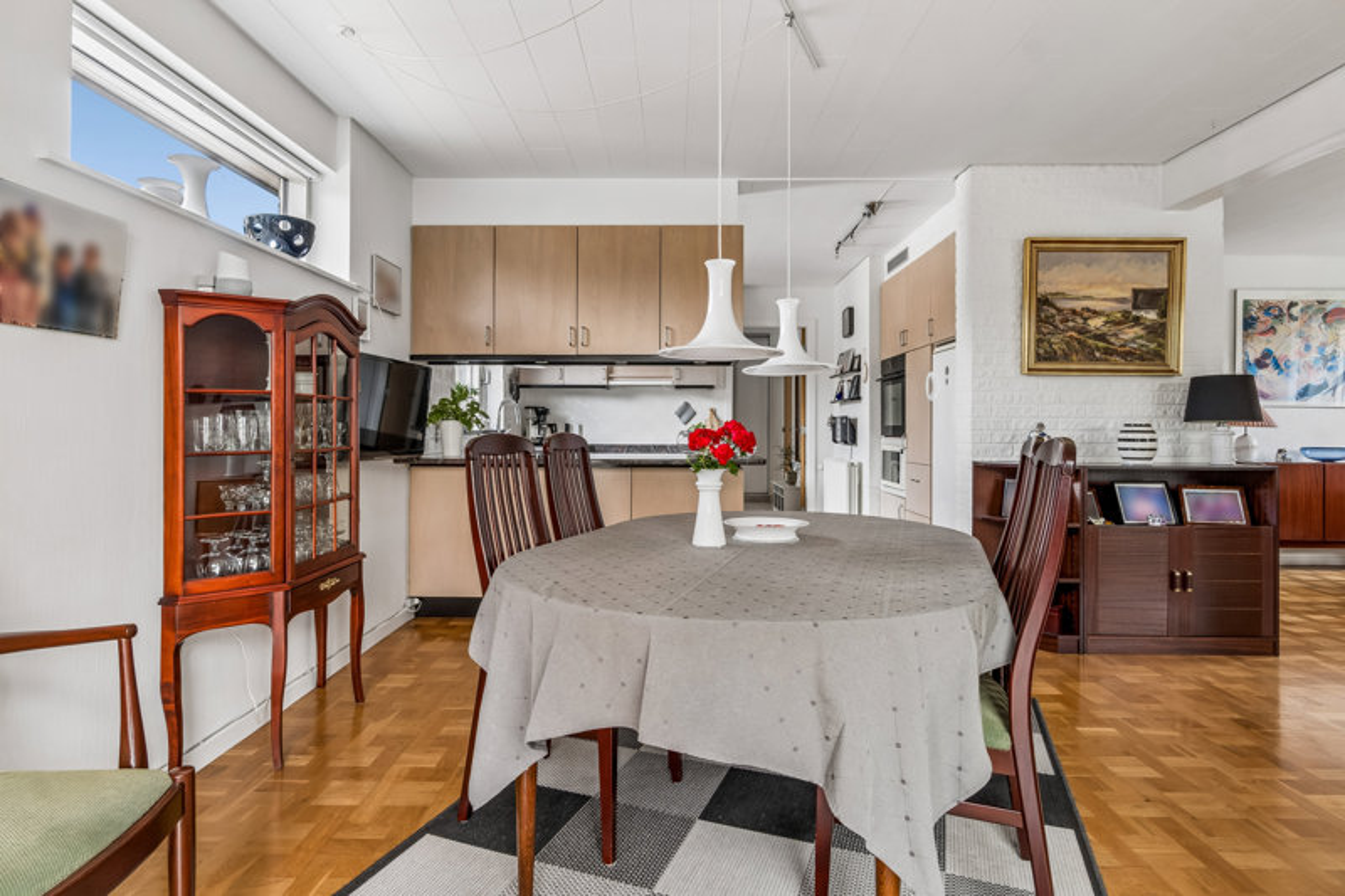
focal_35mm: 18
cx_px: 672
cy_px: 448
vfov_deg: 67.4
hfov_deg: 90.0
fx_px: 672
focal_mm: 12
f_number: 8
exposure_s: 1/20
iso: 200
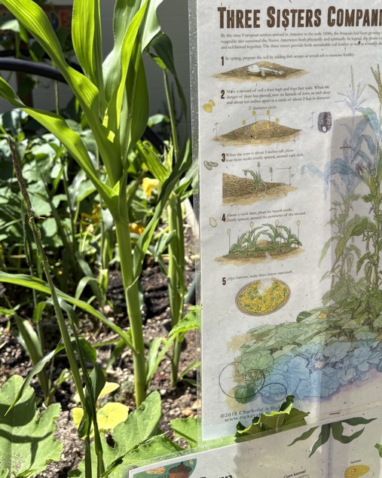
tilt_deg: -14.6
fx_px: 580
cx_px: 221
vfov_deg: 44.5
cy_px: 181
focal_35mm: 41
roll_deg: +0.2
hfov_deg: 36.4
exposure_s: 1/1848
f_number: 1.6
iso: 50
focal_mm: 5.96
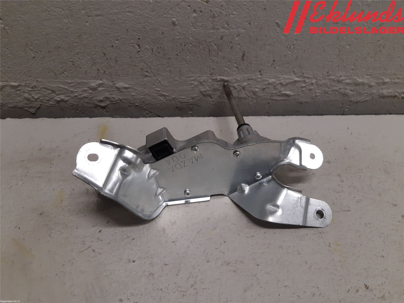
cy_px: 152
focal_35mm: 26
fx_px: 303
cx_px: 202
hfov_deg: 67.3
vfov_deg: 53.1
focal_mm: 3.93
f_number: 1.7
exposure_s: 1/50
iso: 80
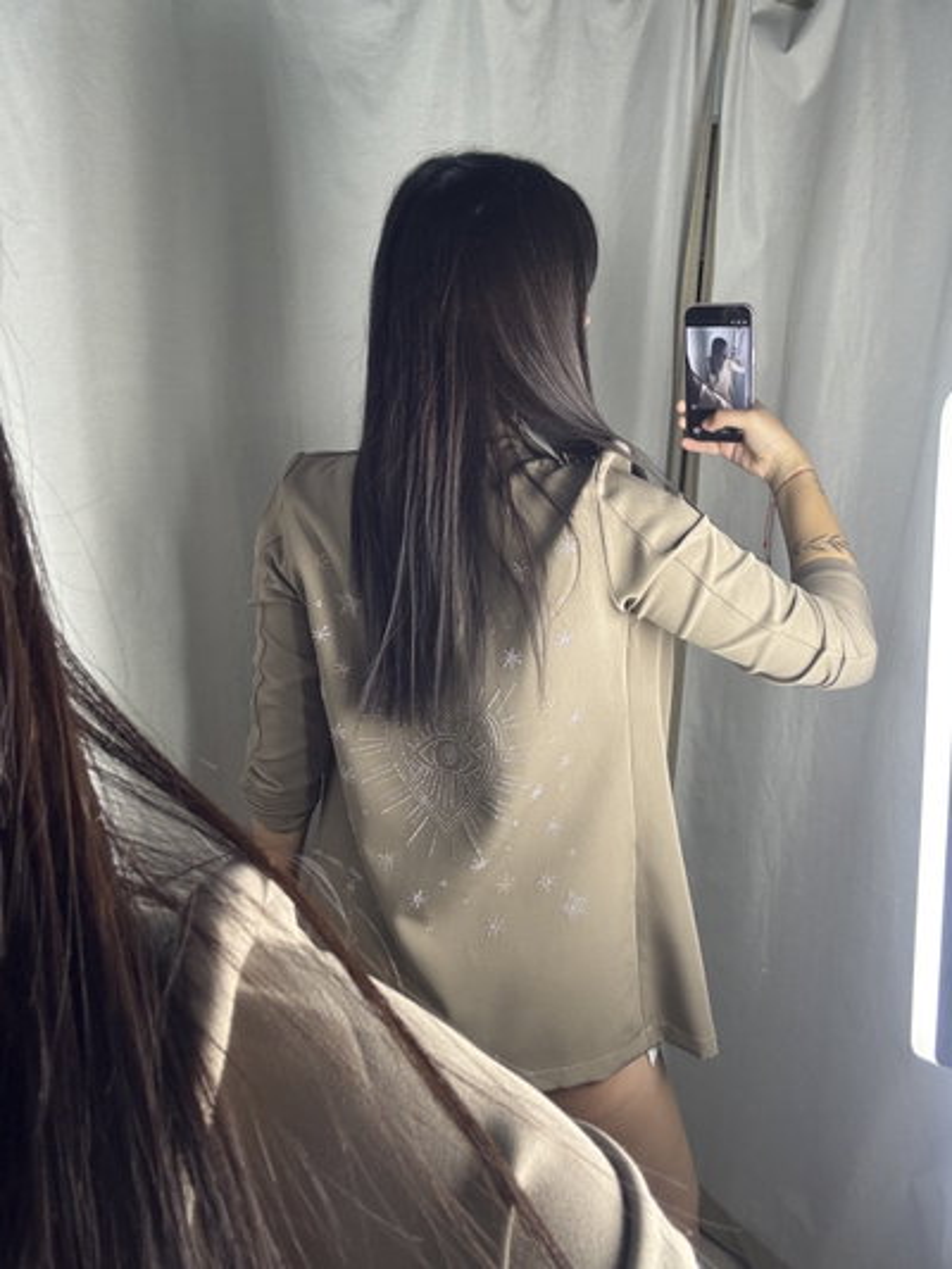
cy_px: 634
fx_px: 1100
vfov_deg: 60.0
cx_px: 476
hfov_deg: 46.8
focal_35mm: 30
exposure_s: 1/100
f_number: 1.9
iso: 32
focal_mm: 2.69
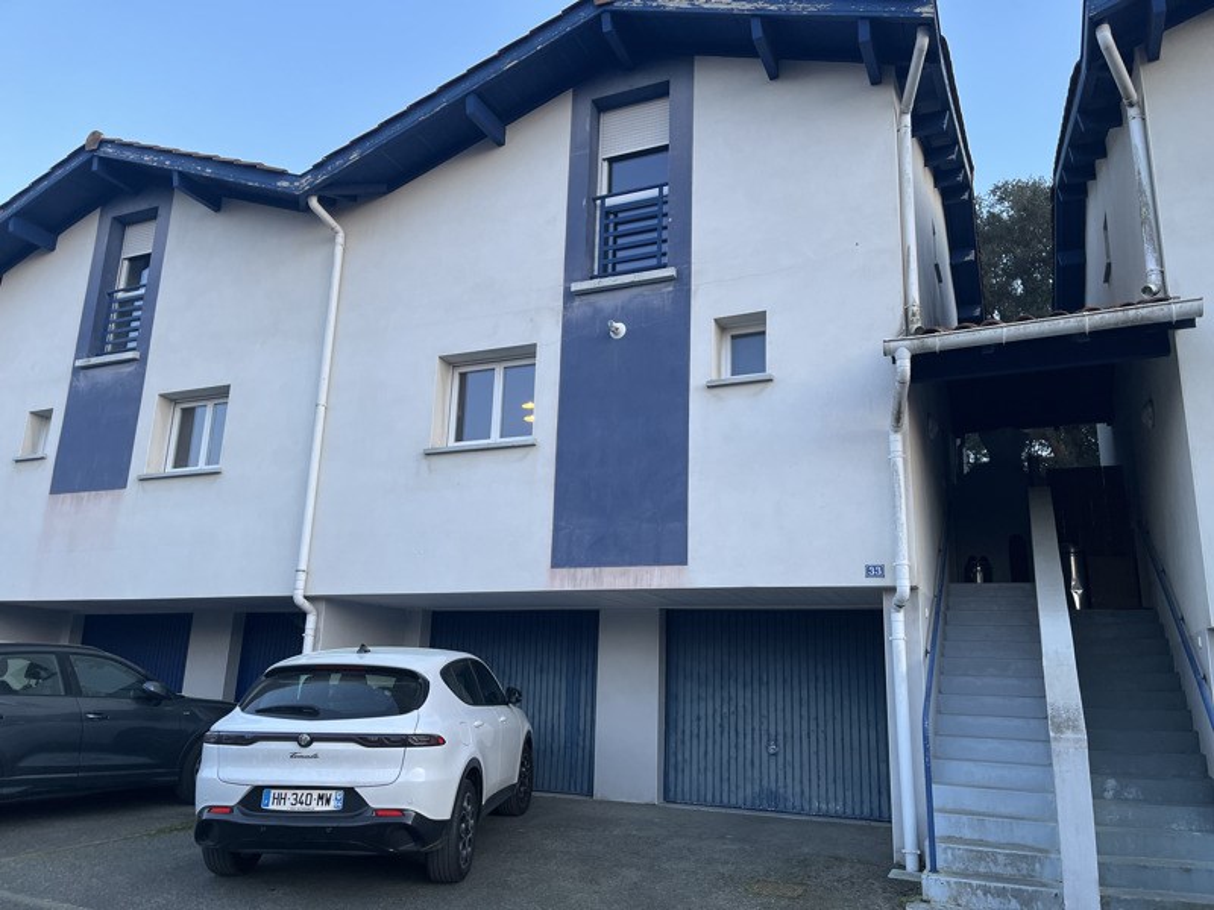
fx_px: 912
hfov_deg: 67.3
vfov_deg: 53.1
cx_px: 607
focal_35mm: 26
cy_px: 455
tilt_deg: +15.3
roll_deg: -0.7
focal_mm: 5.1
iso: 100
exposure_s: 1/100
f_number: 1.6
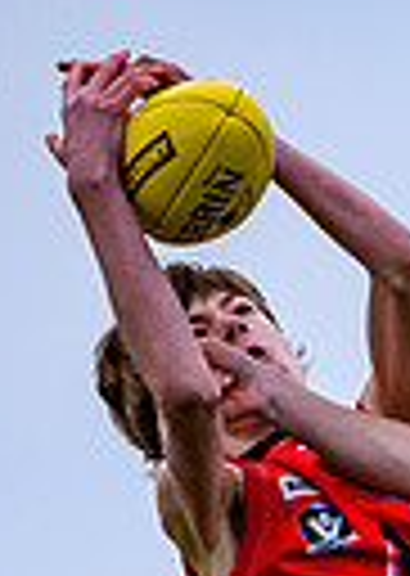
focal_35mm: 1281
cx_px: 956
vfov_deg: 1.6
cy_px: 1020
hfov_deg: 1.1
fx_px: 20948
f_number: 2.8
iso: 110
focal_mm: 155
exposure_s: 1/1600
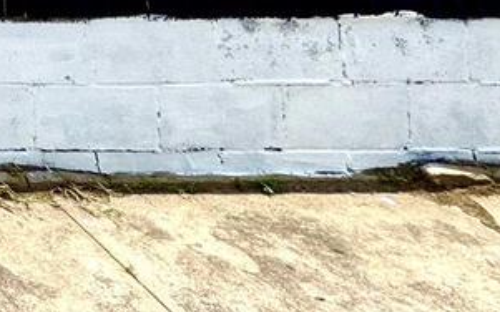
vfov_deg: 13.8
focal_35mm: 71
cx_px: -523
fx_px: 967
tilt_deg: +5.6
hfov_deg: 18.2
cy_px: -410
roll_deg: -1.0
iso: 50
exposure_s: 1/2028
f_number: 2.2
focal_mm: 2.22
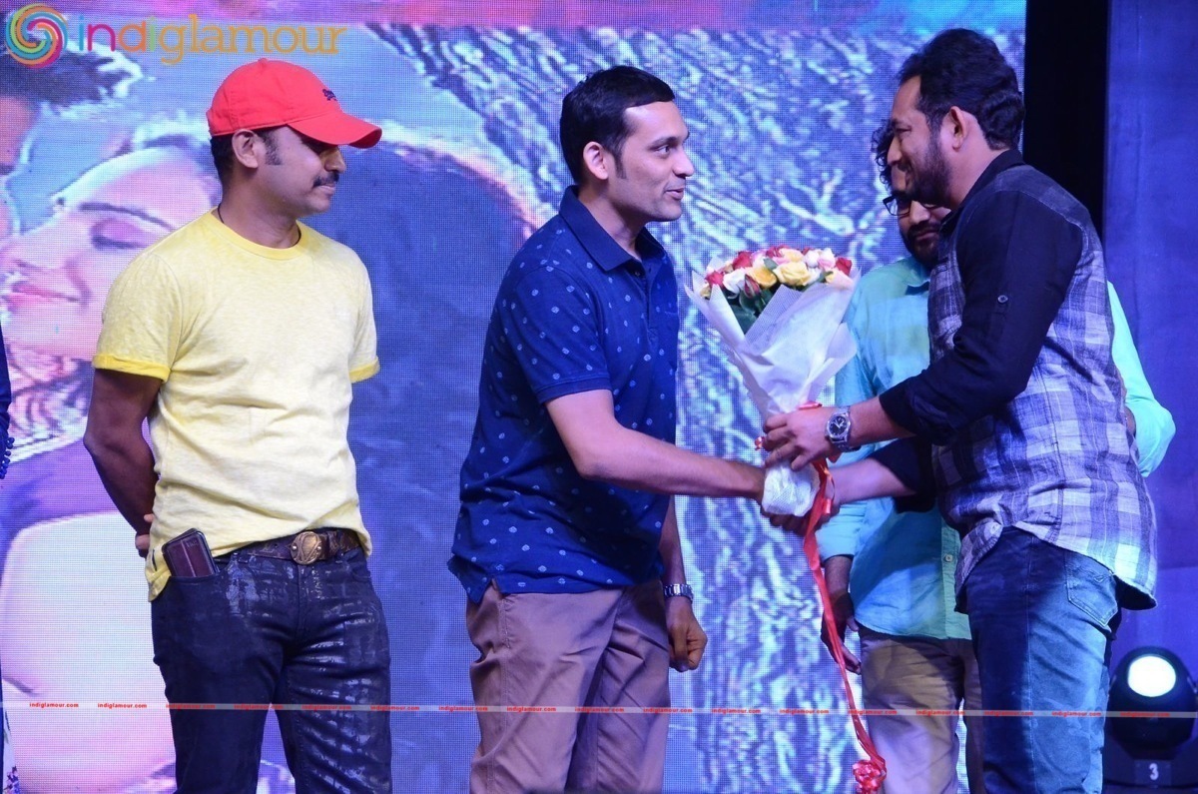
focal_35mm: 158
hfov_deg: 13.1
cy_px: 397
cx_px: 599
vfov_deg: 8.7
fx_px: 5231
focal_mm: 105
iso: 2500
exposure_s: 1/125
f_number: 5.6
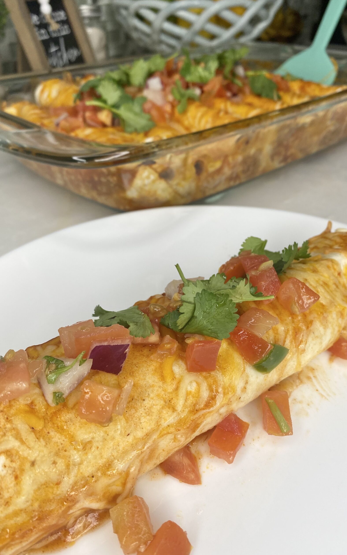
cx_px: 173
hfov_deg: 44.5
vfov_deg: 66.5
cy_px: 280
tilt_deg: -34.6
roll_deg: +0.8
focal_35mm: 28
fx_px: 424
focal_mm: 4.25
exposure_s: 1/412
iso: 32
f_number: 1.8
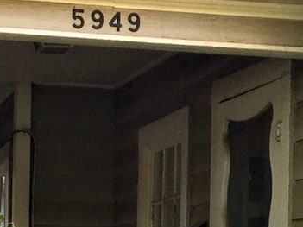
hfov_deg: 11.7
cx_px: 117
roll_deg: -0.9
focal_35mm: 169
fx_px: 1479
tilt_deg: +0.9
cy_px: 302
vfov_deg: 8.6
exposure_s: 1/120
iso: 40
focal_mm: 4.15
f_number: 2.2
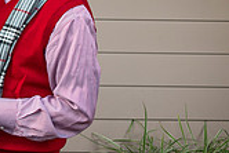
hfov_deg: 15.7
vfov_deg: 11.6
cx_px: -159
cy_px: -53
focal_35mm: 115
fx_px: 732
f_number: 4.8
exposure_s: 1/100
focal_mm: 33
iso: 400
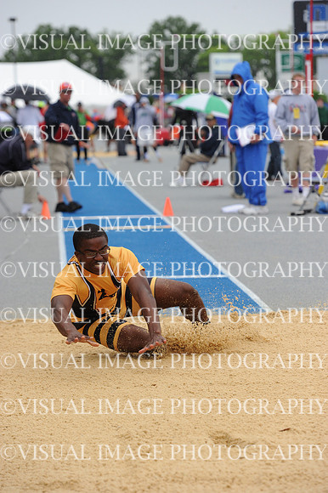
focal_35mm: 145
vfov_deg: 14.2
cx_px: 164
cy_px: 246
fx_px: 1984
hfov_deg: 9.5
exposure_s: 1/2000
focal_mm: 145
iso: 1600
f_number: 5
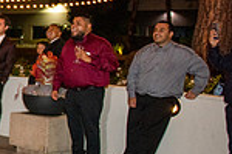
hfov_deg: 17.2
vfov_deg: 14.7
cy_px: 75
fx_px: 599
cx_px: -207
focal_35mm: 93
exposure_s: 1/125
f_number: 2.8
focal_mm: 24
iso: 1250
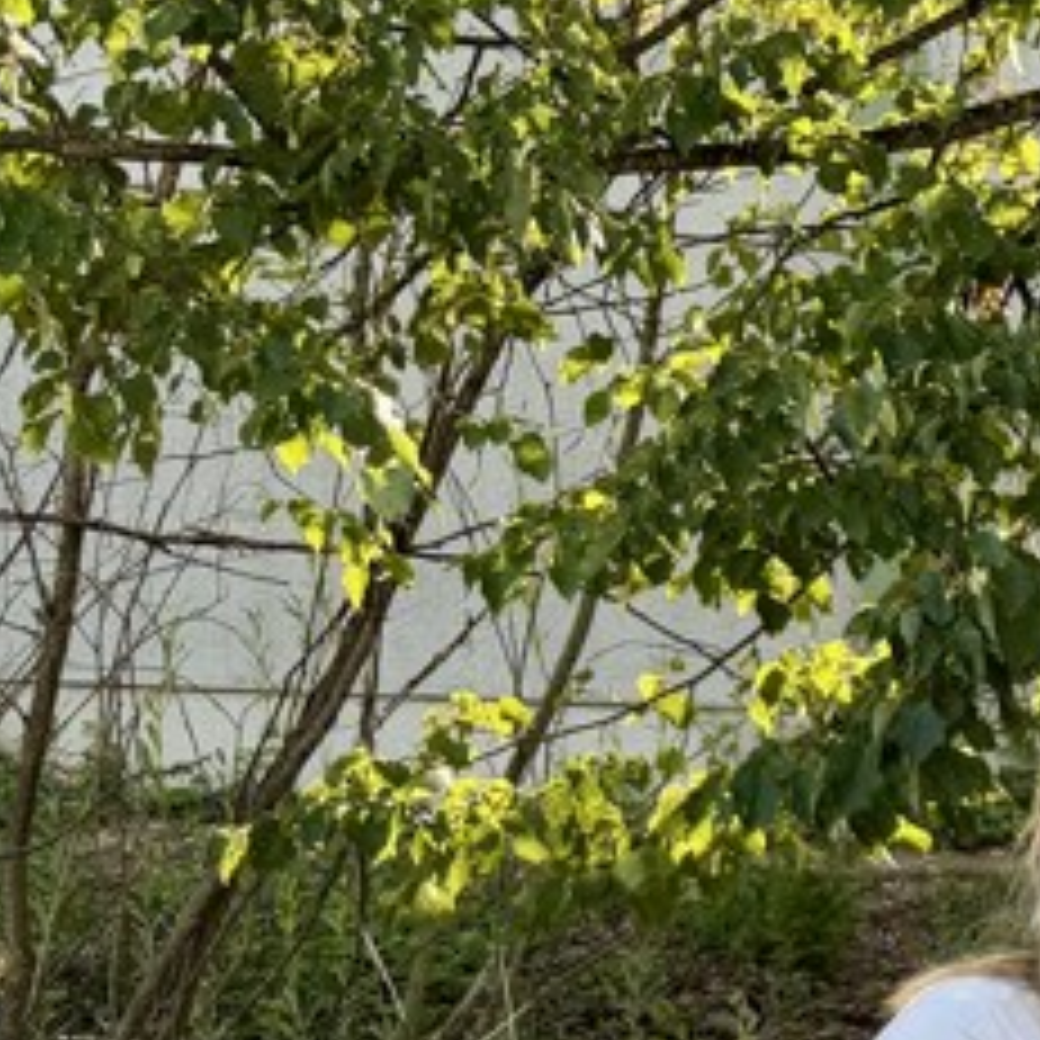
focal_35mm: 92
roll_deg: +0.0
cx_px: 1981
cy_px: 1180
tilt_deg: -1.7
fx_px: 3127
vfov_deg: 18.1
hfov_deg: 15.6
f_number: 1.78
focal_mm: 6.76
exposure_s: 1/532
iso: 100
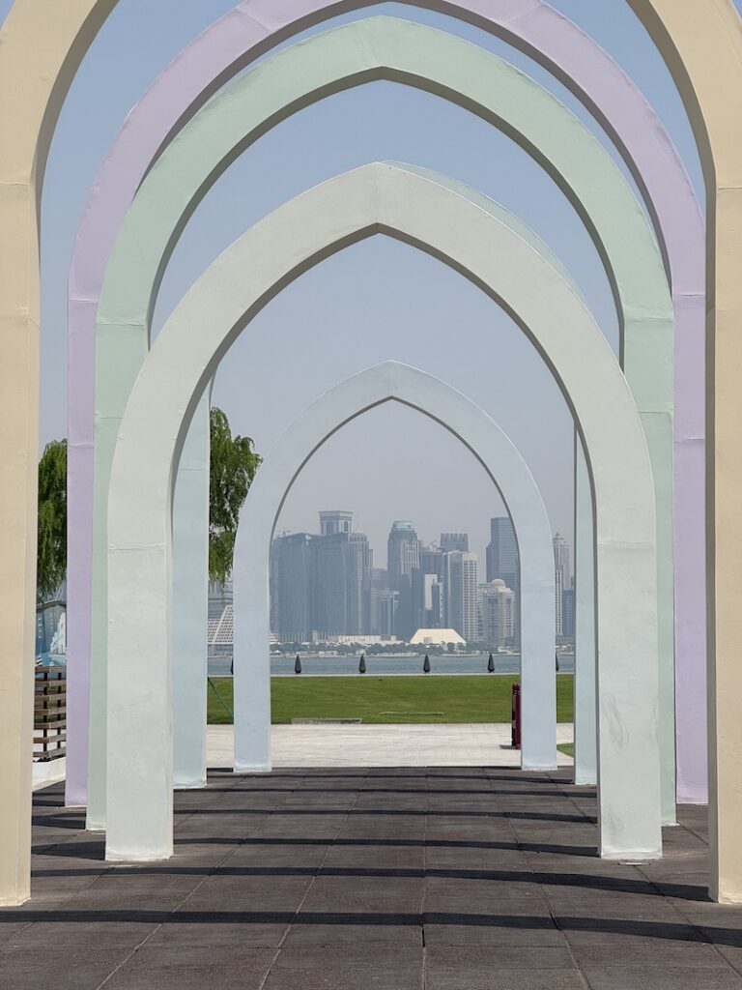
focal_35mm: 77
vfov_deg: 25.3
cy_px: 495
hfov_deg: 19.1
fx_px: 2201
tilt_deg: +4.0
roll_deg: +1.0
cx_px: 371
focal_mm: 9
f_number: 2.8
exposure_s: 1/1980
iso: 25
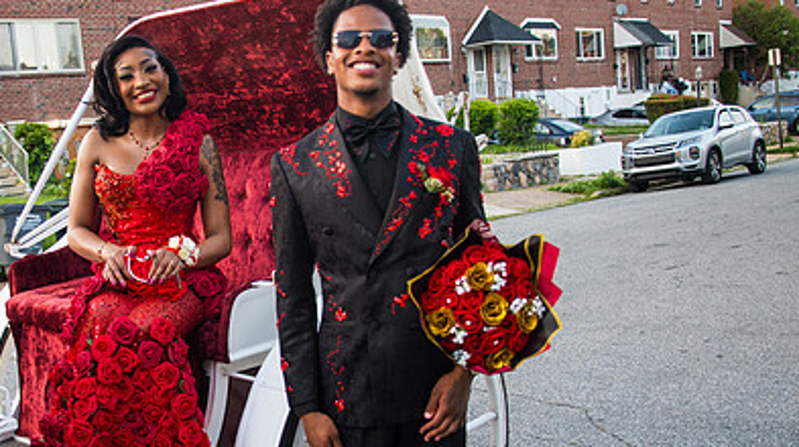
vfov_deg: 24.7
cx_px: 240
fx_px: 1016
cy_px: 296
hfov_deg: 42.1
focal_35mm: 48
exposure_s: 1/125
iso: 800
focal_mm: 30
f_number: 3.7
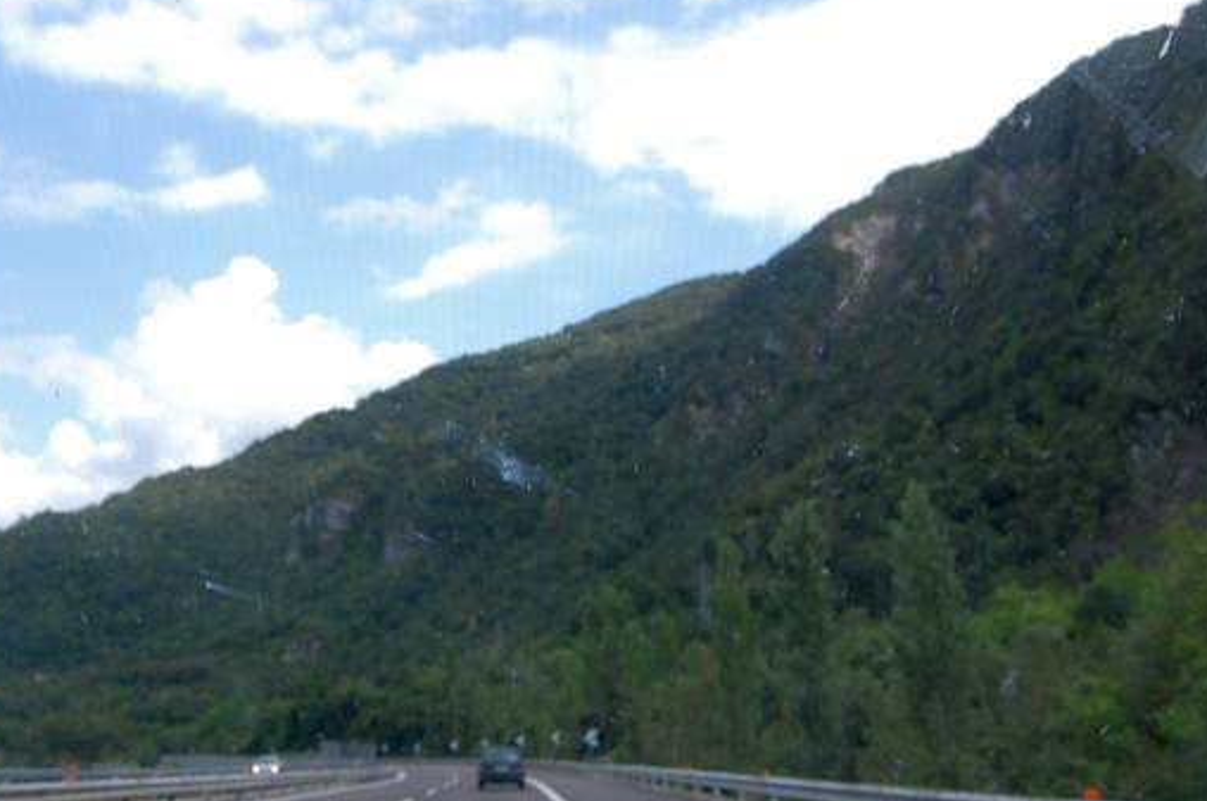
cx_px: 523
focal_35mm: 39
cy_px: 409
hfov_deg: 49.5
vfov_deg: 34.1
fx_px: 1306
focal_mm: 20
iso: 400
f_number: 10
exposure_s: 1/250
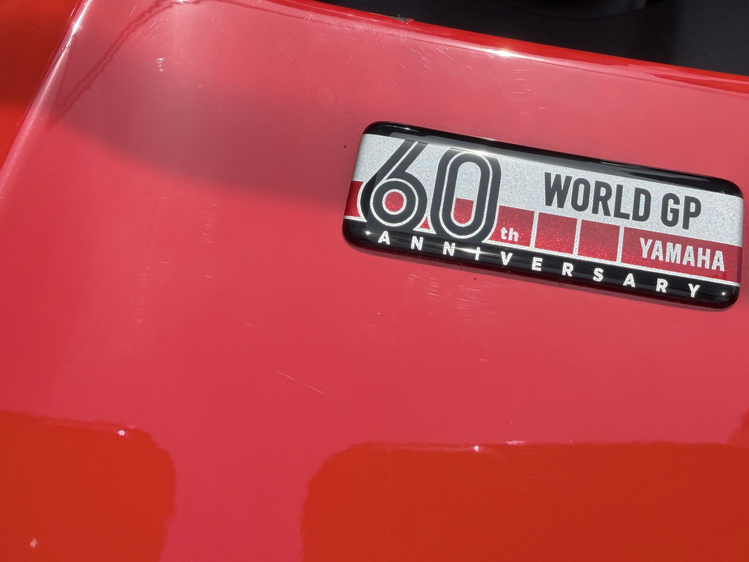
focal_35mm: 35
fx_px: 757
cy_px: 234
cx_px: 476
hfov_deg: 52.0
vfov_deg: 40.6
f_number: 2.2
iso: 25
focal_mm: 2.22
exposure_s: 1/777
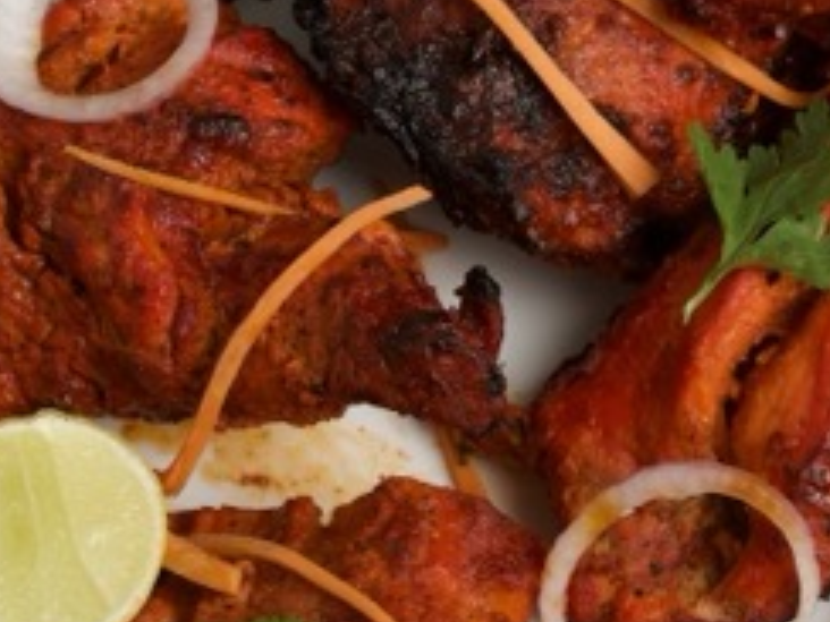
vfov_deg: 6.3
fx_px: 5659
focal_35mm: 236
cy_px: 235
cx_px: 657
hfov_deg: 8.4
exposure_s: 1/250
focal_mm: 50
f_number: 9
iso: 400
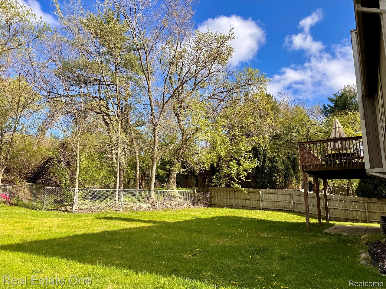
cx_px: 193
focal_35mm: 24
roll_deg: -1.1
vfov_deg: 56.8
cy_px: 144
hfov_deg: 71.6
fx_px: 268
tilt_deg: +11.1
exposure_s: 1/2506
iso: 80
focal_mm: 6.76
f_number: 1.78
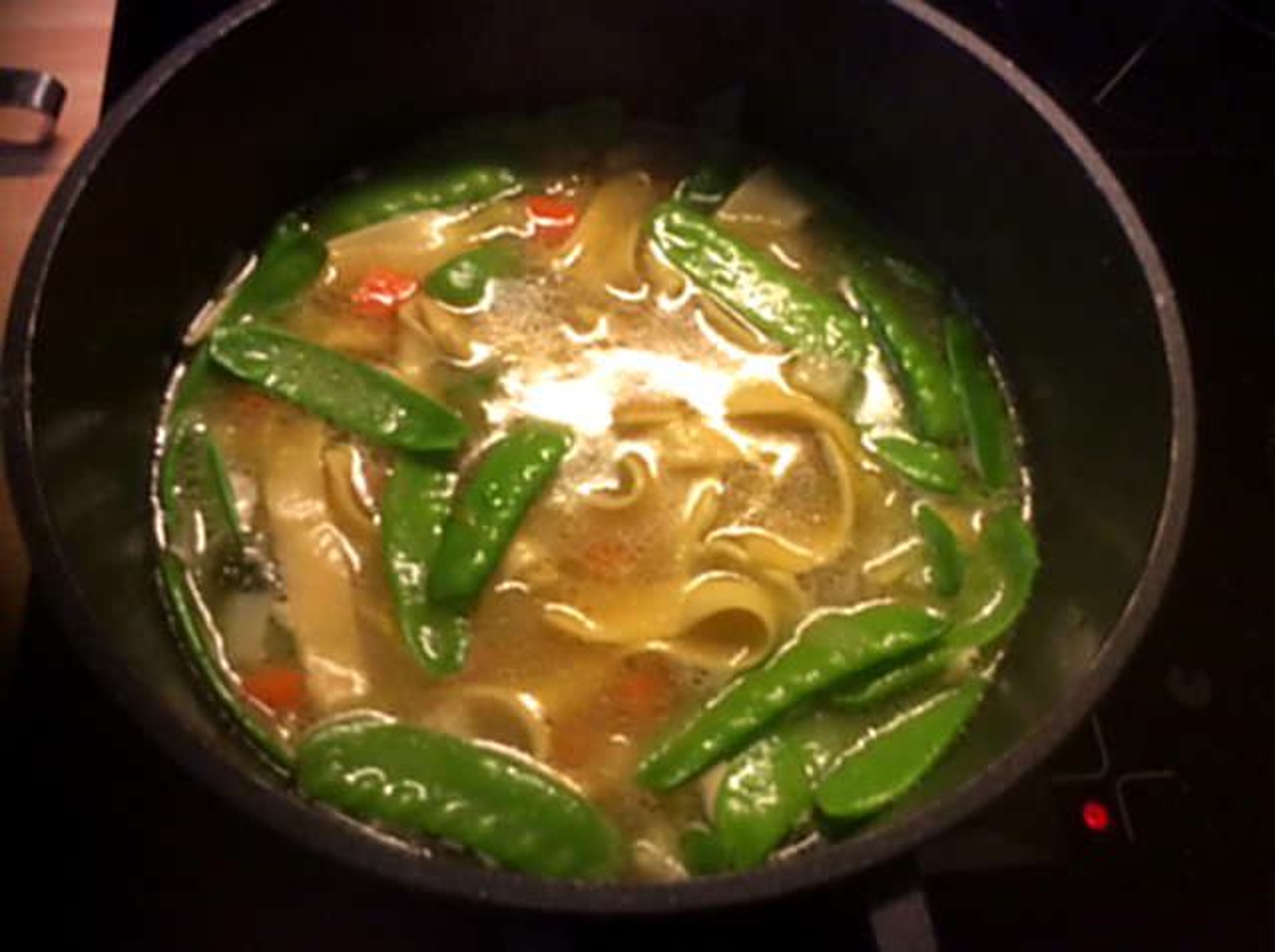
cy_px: 476
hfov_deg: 56.9
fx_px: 1177
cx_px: 638
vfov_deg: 44.1
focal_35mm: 32
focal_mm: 3.3
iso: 125
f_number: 2.4
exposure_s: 1/25
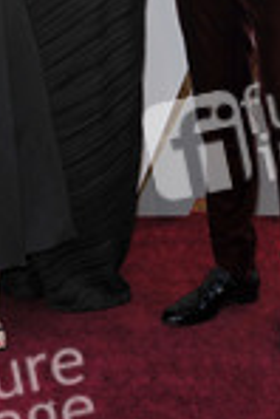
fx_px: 1513
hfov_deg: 10.5
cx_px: 33
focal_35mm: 130
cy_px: -8
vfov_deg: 15.4
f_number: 8
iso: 1000
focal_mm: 48
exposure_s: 1/250
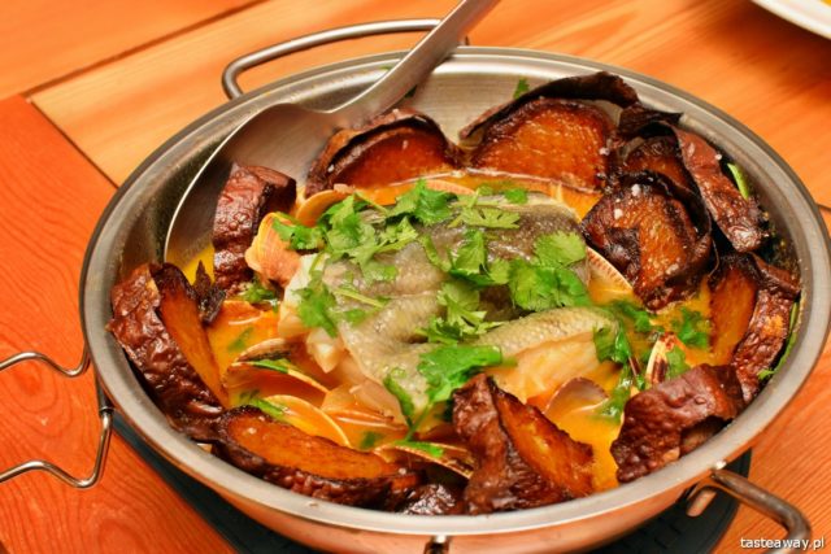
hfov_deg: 37.8
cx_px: 416
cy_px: 277
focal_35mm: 52
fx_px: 1212
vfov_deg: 25.8
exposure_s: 1/125
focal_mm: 35
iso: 1100
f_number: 10
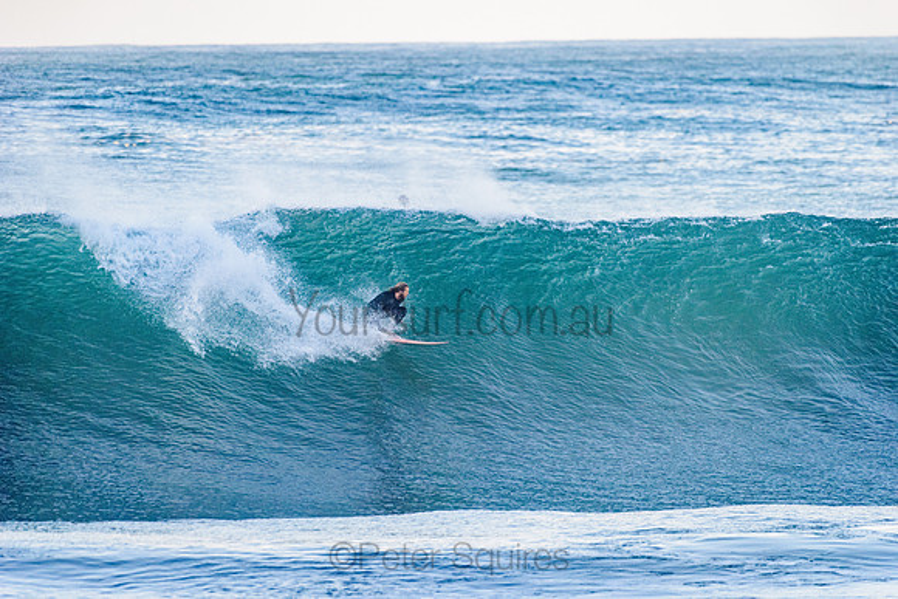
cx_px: 449
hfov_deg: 4.1
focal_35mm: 500
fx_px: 12475
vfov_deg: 2.8
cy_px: 300
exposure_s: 1/1600
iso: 720
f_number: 5.6
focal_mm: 500
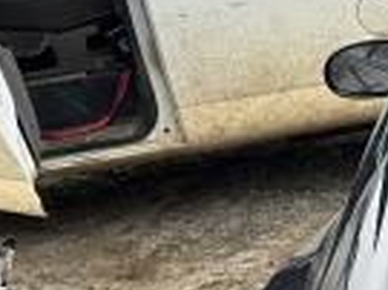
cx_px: 799
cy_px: 523
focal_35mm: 142
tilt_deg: -27.8
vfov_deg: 9.9
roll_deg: +5.8
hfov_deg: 12.2
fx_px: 1590
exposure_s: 1/469
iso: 80
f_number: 1.78
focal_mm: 6.86
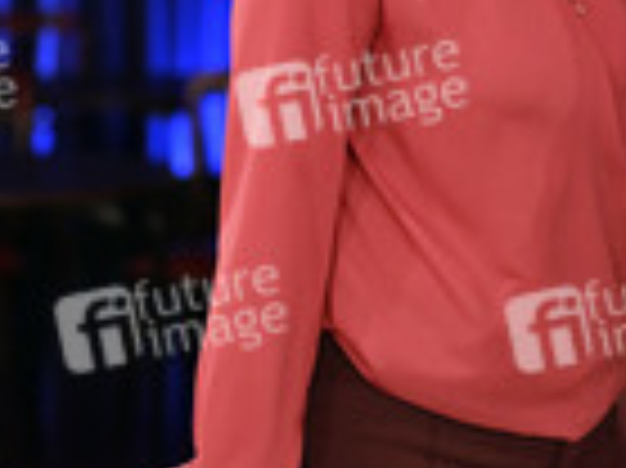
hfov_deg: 12.5
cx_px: 682
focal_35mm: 156
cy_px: -18
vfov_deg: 9.4
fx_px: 2819
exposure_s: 1/200
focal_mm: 50
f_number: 2.2
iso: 1250
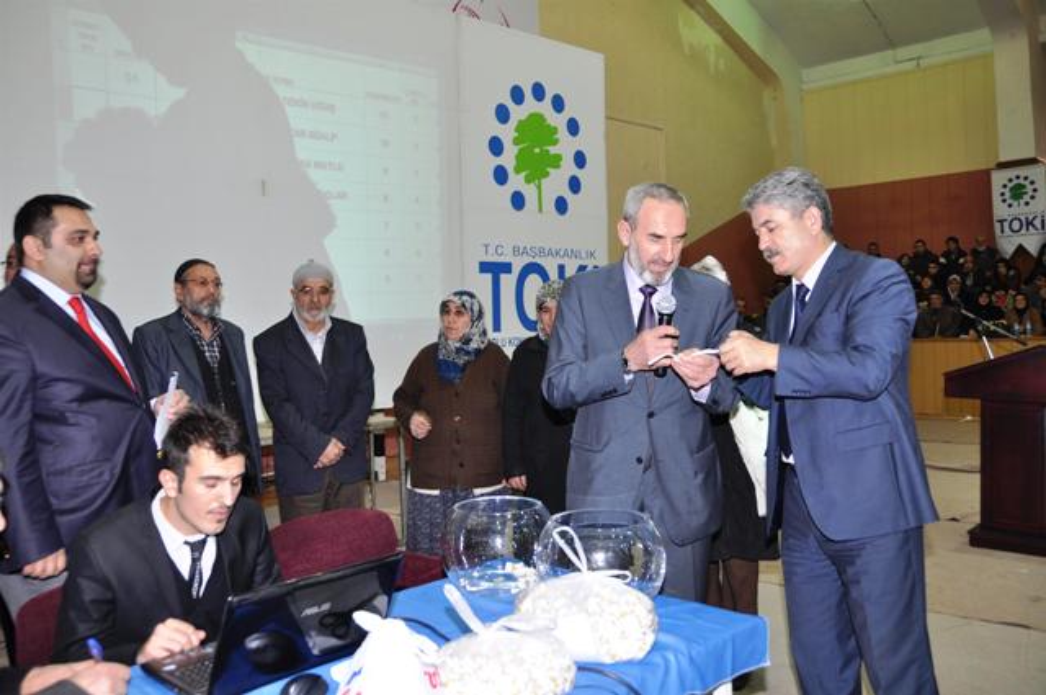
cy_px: 348
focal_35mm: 30
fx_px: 871
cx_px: 523
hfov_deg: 62.0
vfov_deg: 43.5
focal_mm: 20
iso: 200
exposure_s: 1/50
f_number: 4
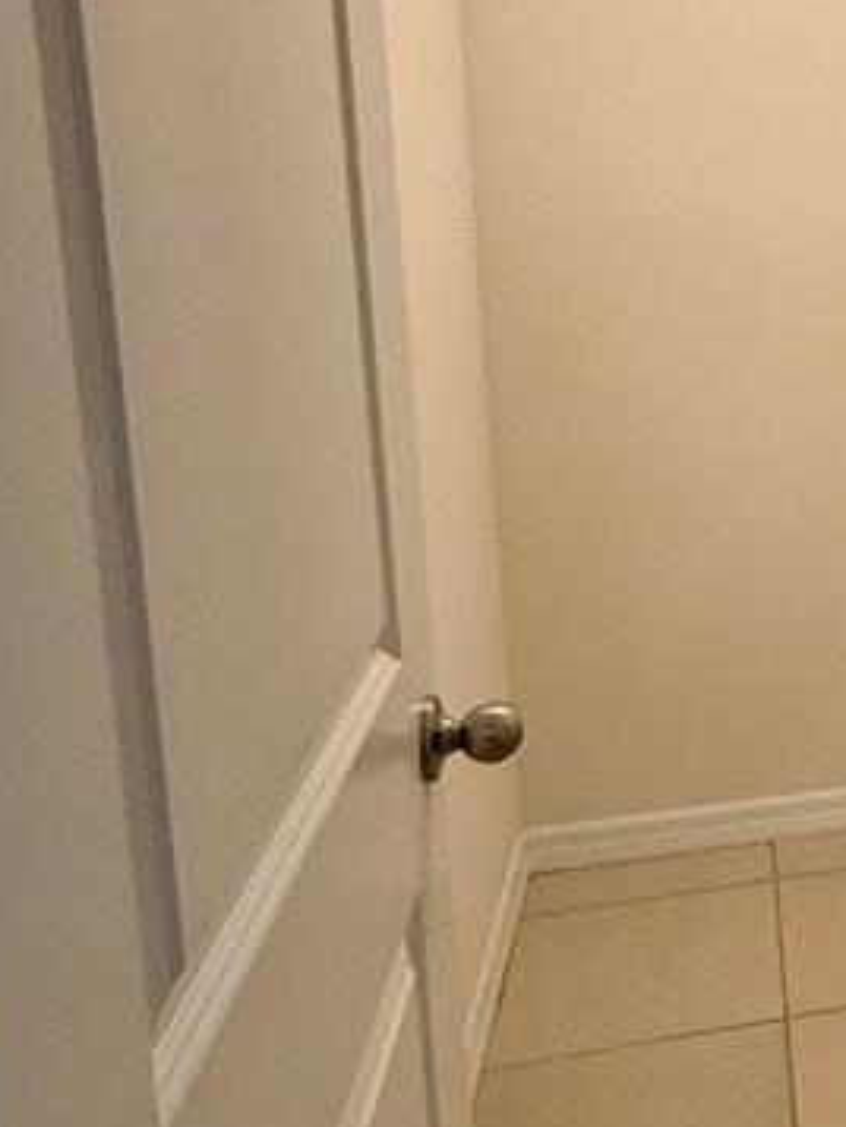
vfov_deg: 39.9
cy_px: 366
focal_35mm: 47
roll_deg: +0.1
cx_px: 1190
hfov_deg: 25.2
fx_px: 1531
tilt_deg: -9.4
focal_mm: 2.22
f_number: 2.2
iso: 250
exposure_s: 1/120
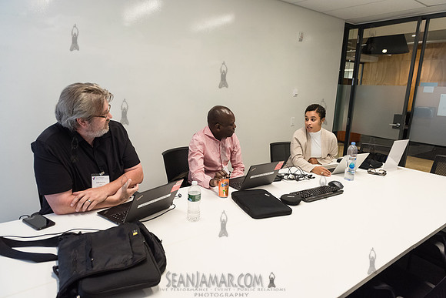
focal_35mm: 24
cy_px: 149
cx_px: 223
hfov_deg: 73.7
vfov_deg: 53.2
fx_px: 297
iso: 2500
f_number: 4.5
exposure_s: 1/250
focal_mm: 24
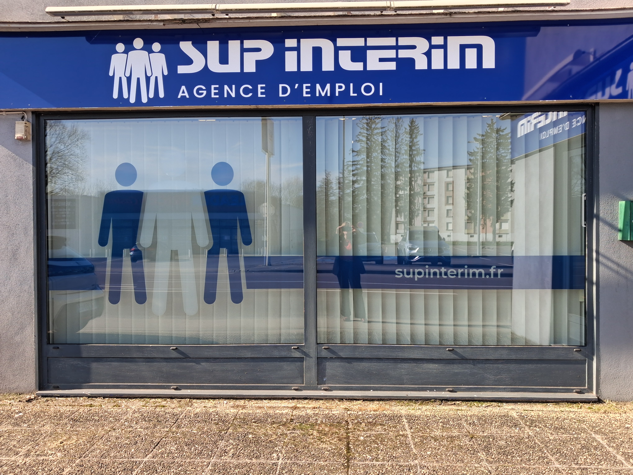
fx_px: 494
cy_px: 238
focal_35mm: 27
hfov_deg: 65.3
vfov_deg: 51.4
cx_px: 316
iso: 25
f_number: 1.8
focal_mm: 4
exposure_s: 1/220
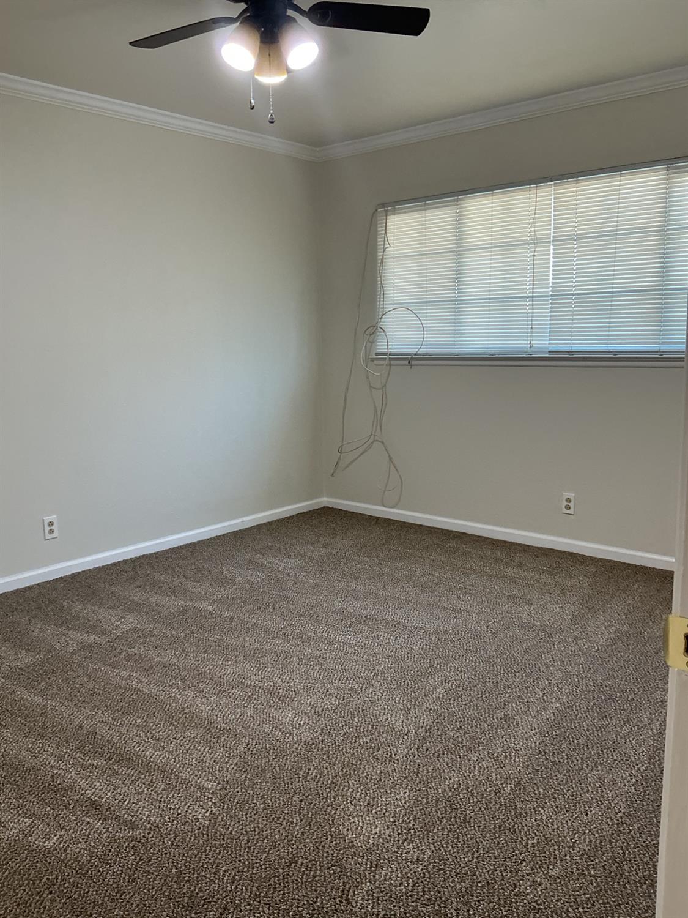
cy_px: 459
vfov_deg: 61.7
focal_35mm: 29
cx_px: 344
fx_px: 769
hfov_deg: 48.2
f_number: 1.8
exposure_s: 1/60
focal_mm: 3
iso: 80
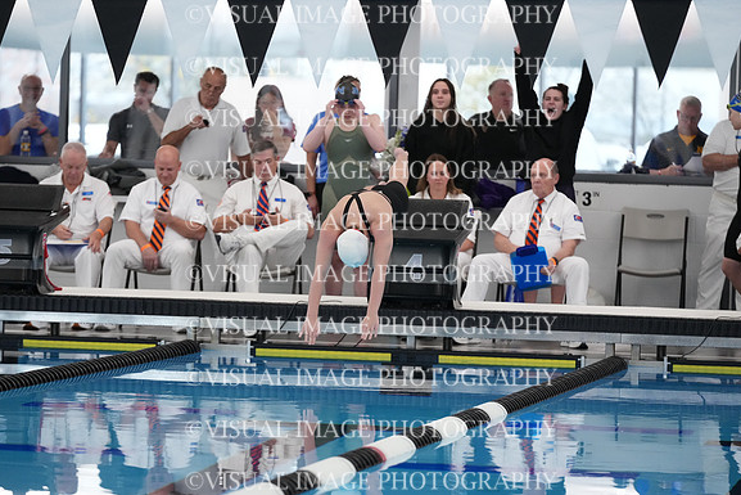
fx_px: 4138
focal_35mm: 201
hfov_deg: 10.2
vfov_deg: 6.8
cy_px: 248
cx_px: 371
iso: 6400
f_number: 4
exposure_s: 1/1250
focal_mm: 200
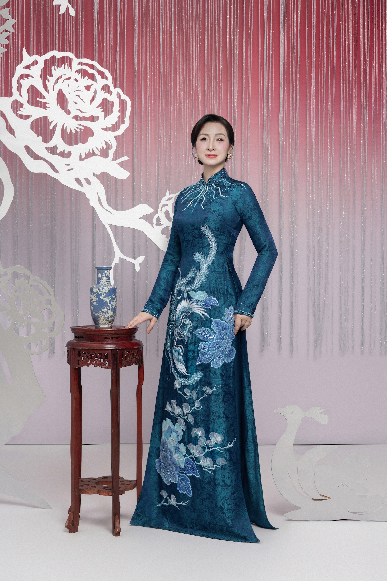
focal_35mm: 55
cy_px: 290
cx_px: 194
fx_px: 887
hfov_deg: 24.6
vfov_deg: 36.2
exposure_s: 1/160
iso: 320
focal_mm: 55
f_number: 6.3
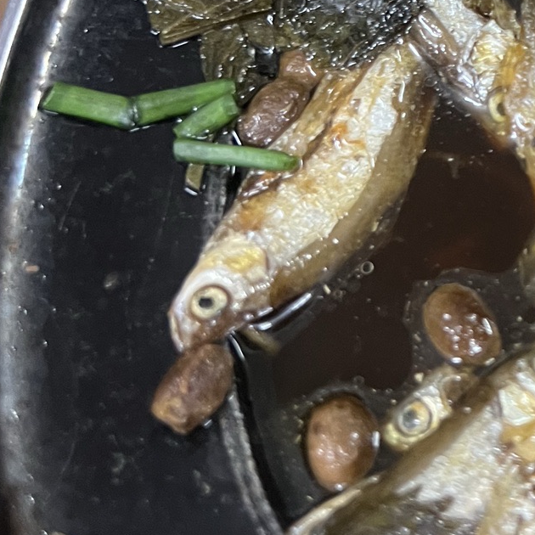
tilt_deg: -59.9
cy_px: 89
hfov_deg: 22.0
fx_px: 1276
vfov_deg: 23.2
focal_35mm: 73
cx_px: 633
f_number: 1.5
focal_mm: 5.7
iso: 320
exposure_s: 1/50
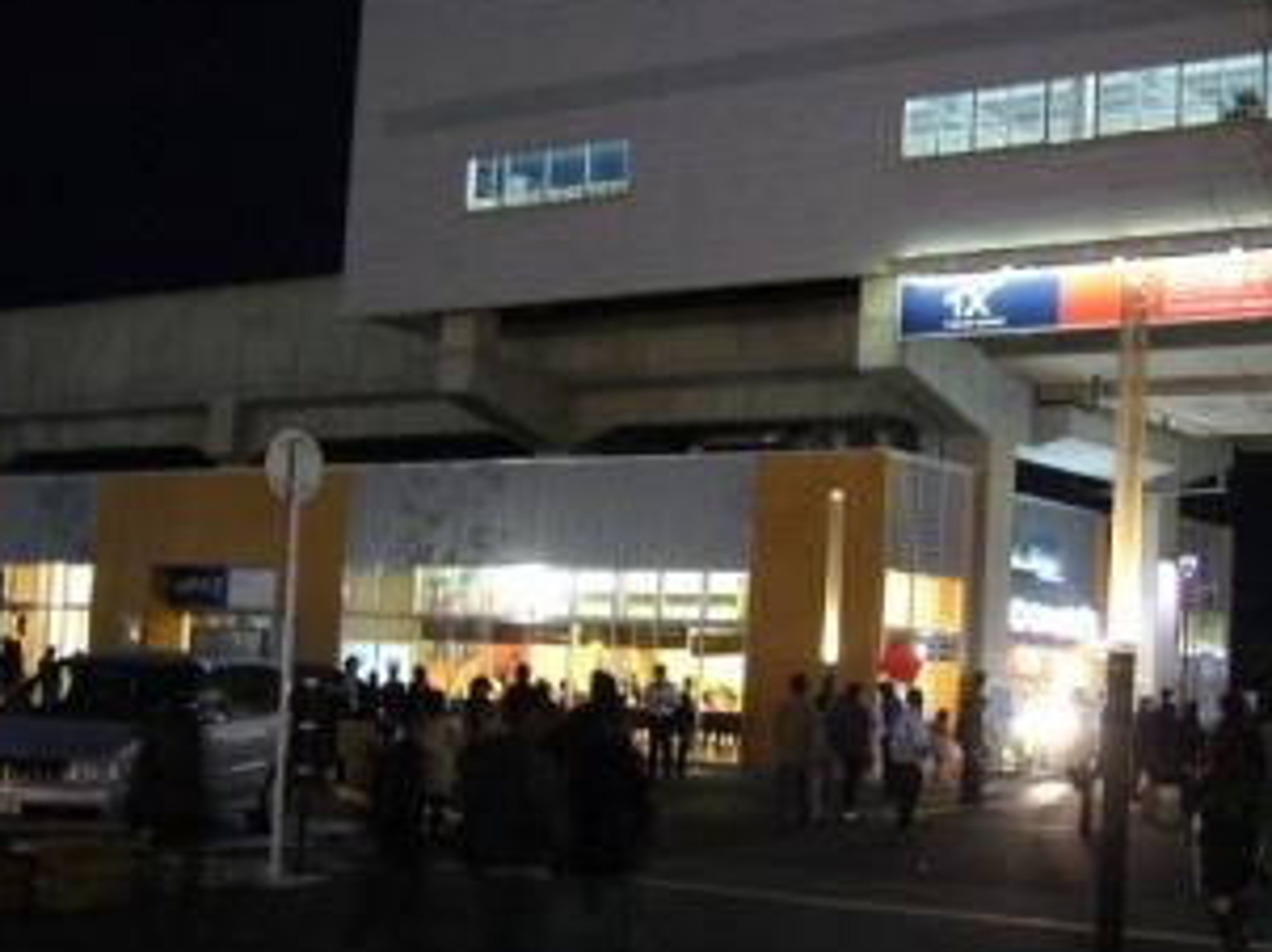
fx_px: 1909
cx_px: 906
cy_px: 543
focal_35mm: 52
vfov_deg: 28.0
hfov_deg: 36.2
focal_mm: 5.8
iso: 200
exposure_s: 1/8
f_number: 2.8
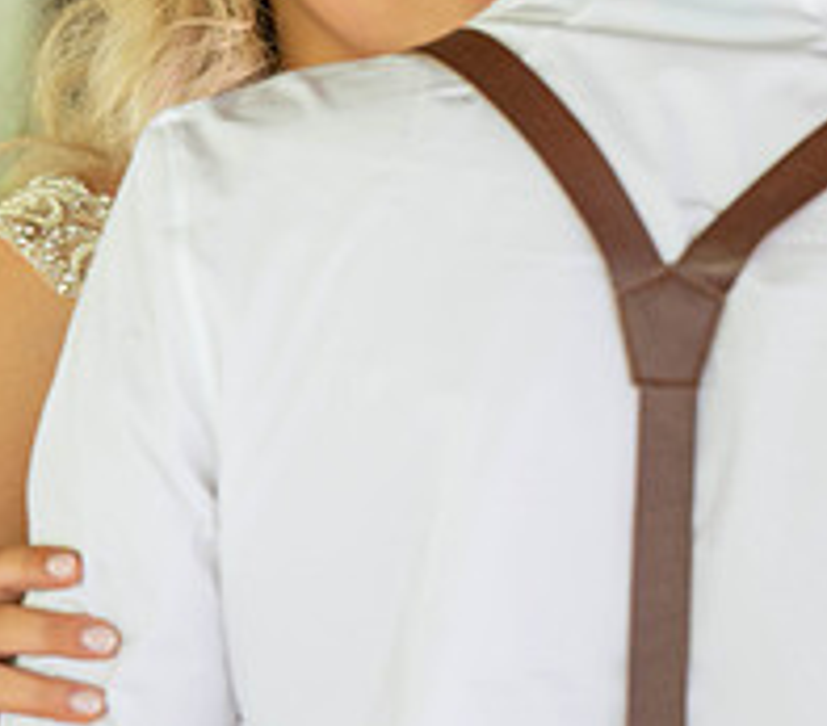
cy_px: 113
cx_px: 512
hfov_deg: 5.5
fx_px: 8674
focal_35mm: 341
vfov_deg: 4.8
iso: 720
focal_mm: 110
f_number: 2.8
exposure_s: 1/125
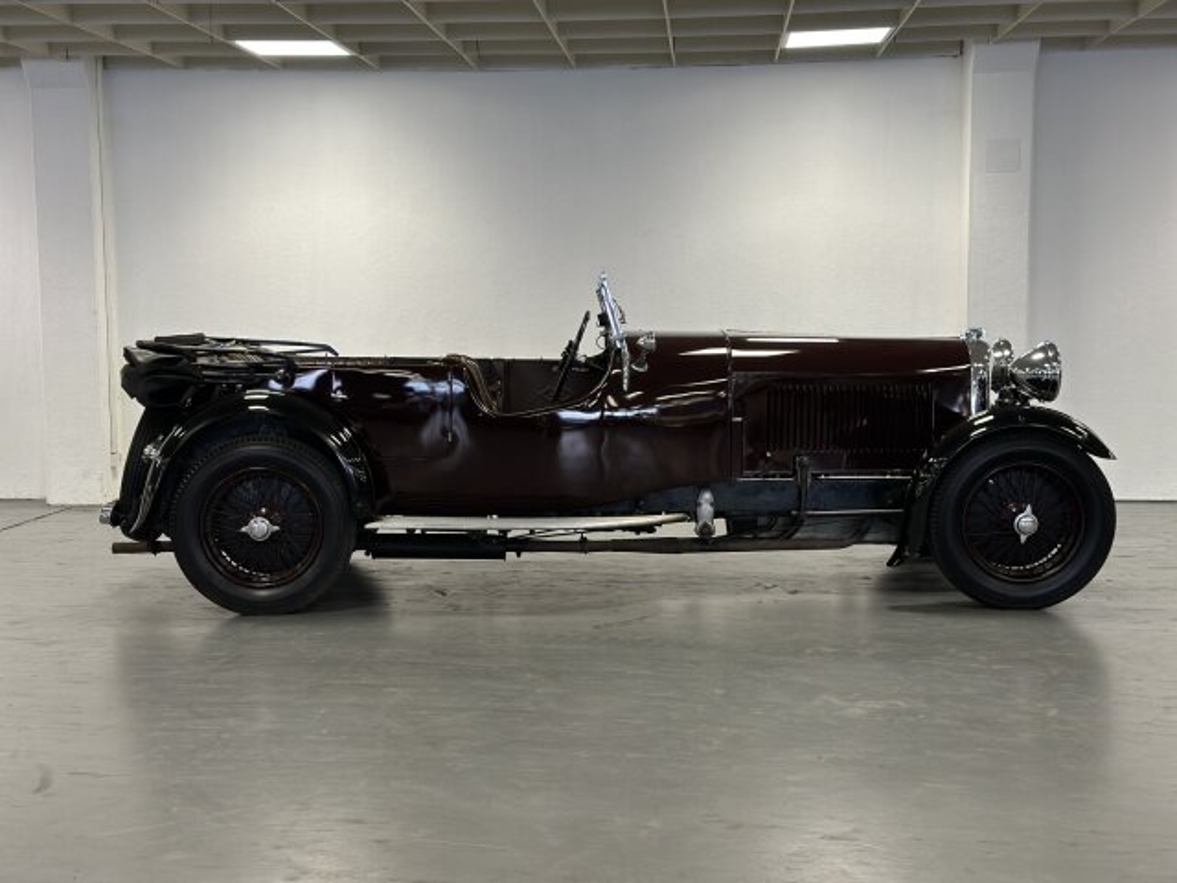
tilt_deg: -5.5
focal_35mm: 48
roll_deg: +0.4
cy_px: 442
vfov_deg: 30.3
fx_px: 1632
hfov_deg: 39.7
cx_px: 588
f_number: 1.78
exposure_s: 1/76
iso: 125
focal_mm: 6.86
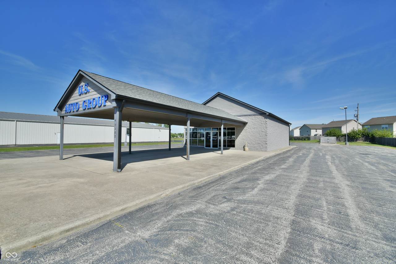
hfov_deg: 100.4
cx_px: 198
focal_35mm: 15
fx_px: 165
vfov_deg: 77.4
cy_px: 132
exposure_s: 1/640
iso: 800
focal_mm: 10
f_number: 11
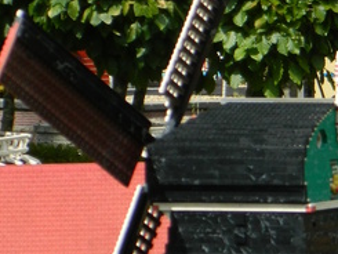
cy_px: 81
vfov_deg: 1.6
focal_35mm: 907
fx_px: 8861
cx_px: 486
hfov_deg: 2.2
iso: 100
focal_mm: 50
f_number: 5.6
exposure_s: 1/500
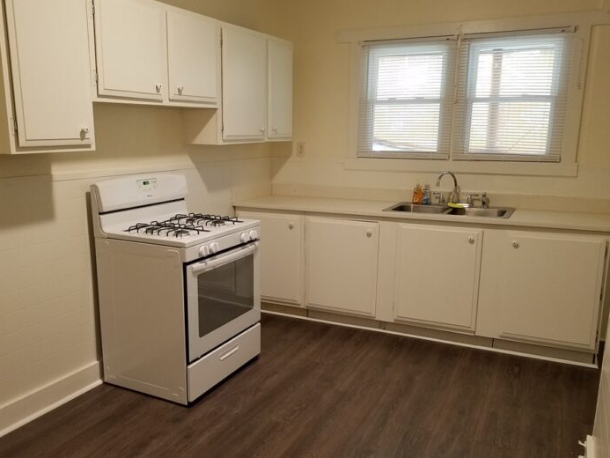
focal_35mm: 30
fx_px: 529
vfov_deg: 46.8
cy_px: 249
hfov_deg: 59.9
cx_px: 291
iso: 160
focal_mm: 4.2
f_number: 1.7
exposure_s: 1/30
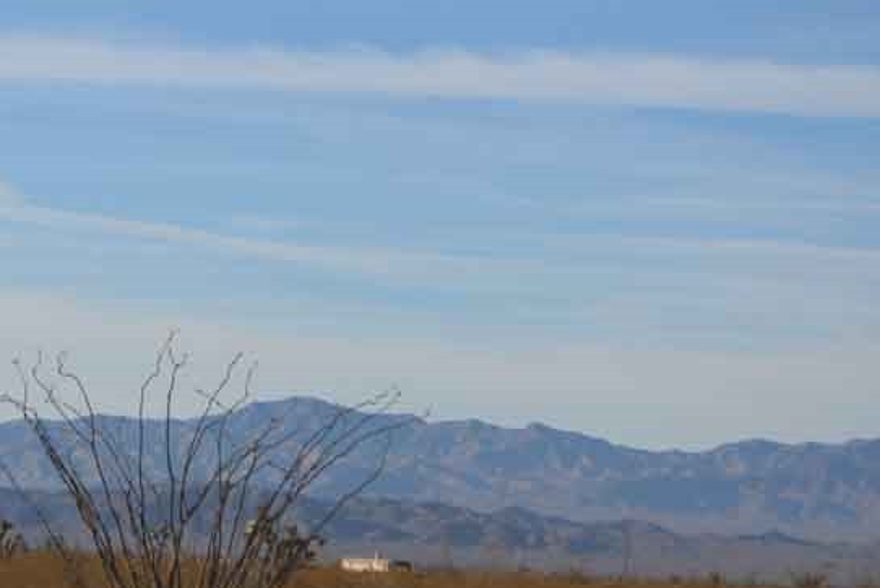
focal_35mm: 156
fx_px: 3814
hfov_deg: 13.1
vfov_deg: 8.8
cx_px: 232
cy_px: 309
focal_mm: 55
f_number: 7.1
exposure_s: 1/1600
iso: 400
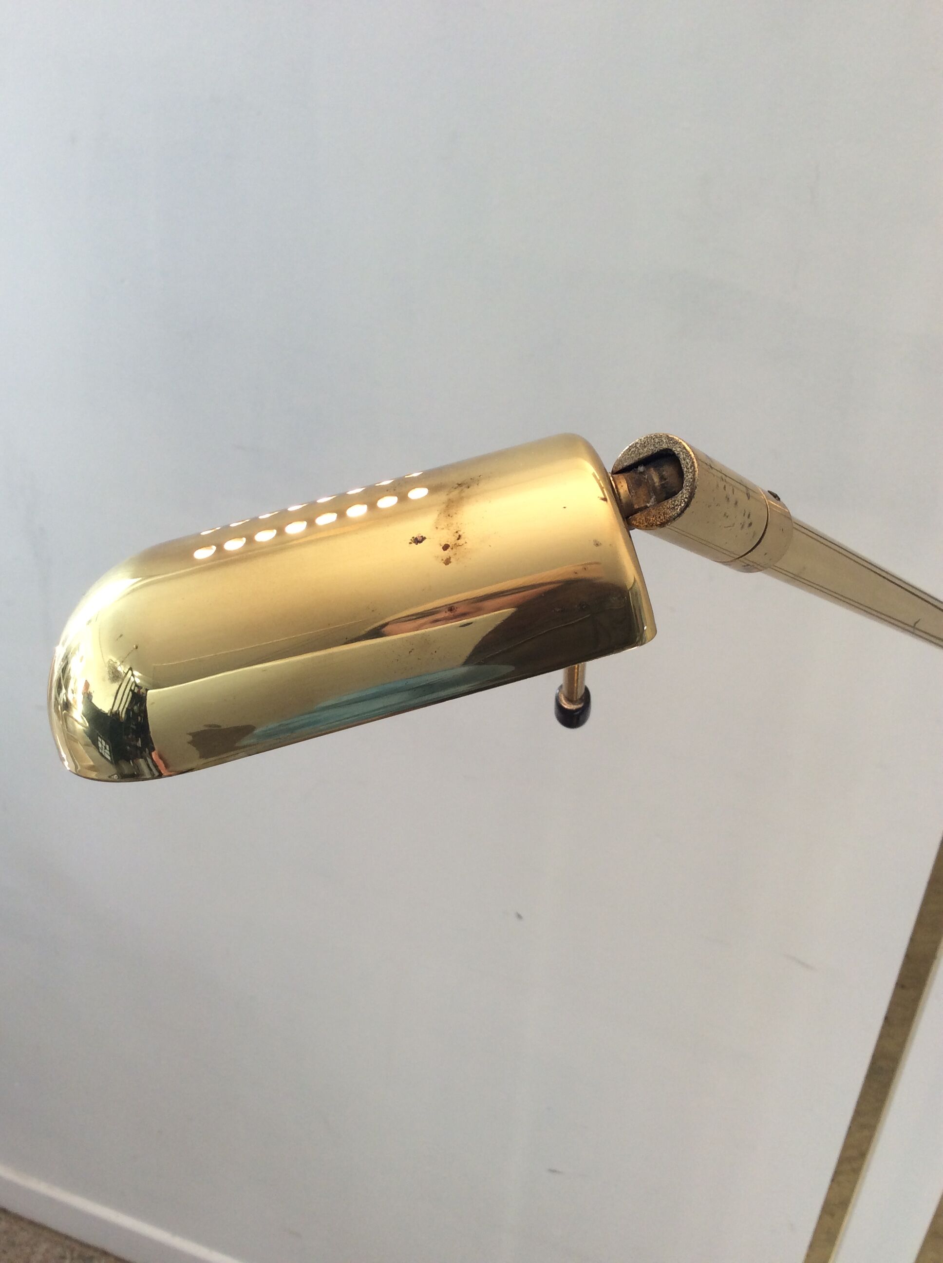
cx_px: 472
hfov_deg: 44.1
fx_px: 1165
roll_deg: -5.5
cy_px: 632
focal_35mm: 32
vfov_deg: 56.9
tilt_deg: -27.0
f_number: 2.4
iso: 32
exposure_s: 1/50
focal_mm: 3.3
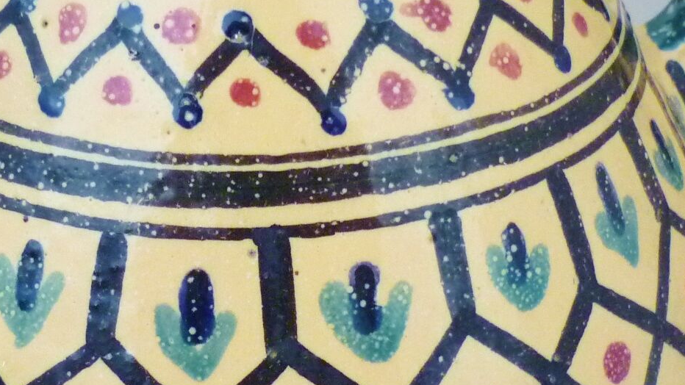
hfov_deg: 26.7
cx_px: 232
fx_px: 1435
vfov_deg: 15.3
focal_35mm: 79
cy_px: 240
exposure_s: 1/30
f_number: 2.8
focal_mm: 5.5
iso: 400
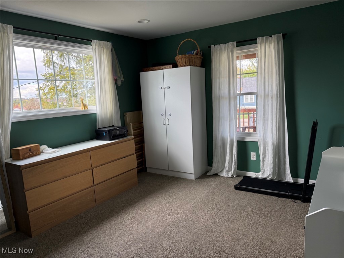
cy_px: 129
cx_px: 172
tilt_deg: -7.0
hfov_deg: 71.6
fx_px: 239
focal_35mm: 24
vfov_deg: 56.8
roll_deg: +3.6
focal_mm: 6.76
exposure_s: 1/163
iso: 160
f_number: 1.78
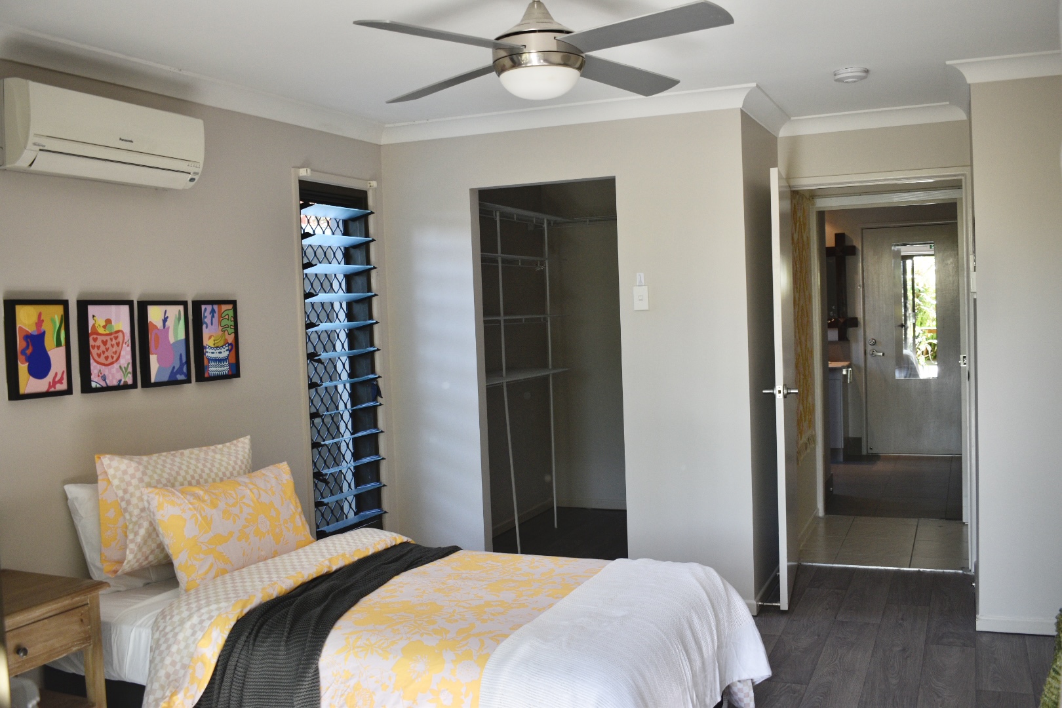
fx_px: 1018
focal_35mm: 34
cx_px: 531
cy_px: 354
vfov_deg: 38.4
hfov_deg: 55.1
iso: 400
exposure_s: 1/80
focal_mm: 23
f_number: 4.5
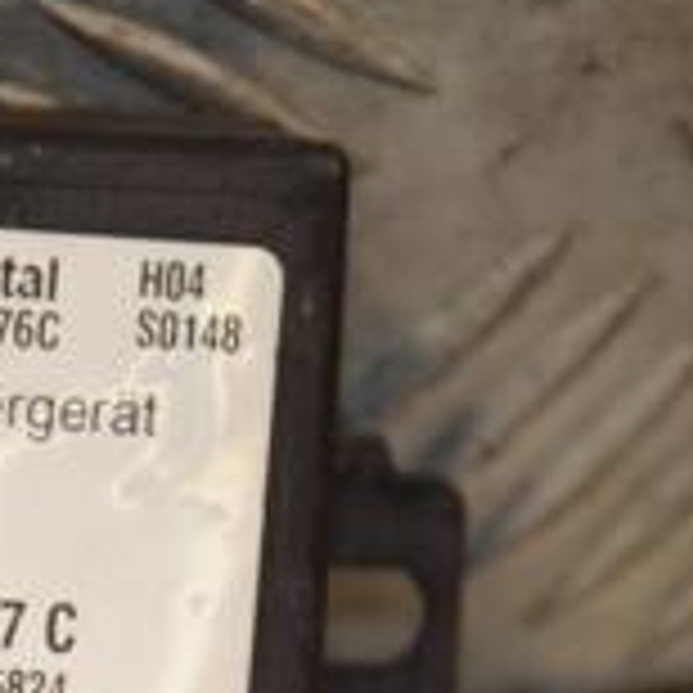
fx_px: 11838
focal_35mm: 523
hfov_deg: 3.3
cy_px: 688
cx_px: -122
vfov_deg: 3.4
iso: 800
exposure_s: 1/200
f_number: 5.6
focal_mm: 105
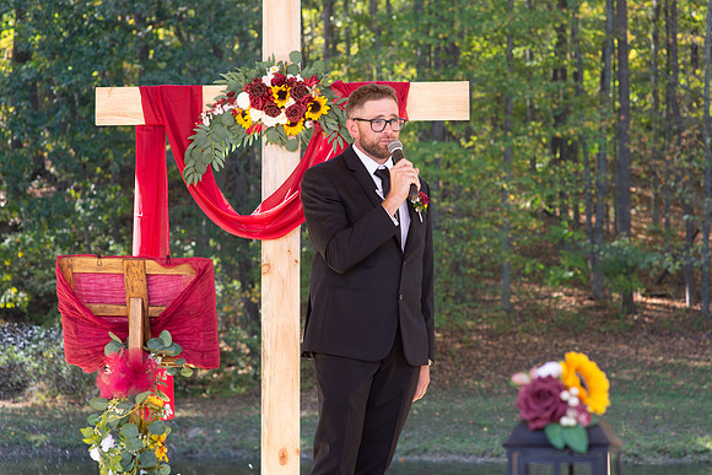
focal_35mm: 94
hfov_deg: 21.6
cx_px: 361
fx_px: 1869
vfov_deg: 14.5
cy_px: 211
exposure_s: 1/125
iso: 250
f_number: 5.6
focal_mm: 85
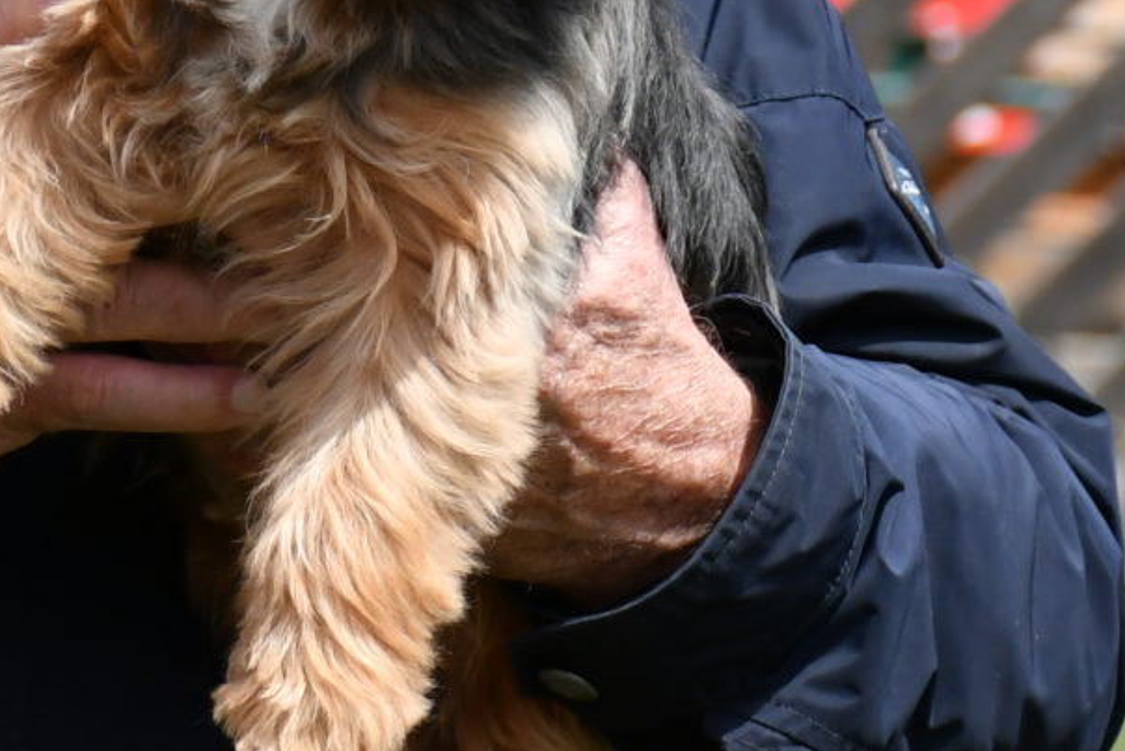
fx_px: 11127
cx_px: -54
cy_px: -21
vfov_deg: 3.9
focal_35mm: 356
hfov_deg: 5.8
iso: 400
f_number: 5.6
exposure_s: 1/1600
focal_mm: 56
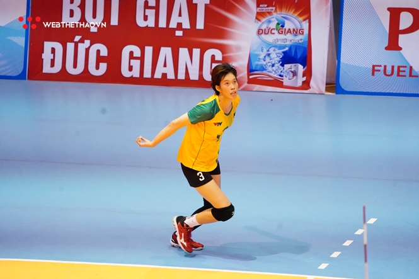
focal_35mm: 303
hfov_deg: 6.8
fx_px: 3525
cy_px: 140
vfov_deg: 4.5
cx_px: 210
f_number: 5.6
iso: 12800
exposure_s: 1/640
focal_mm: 303
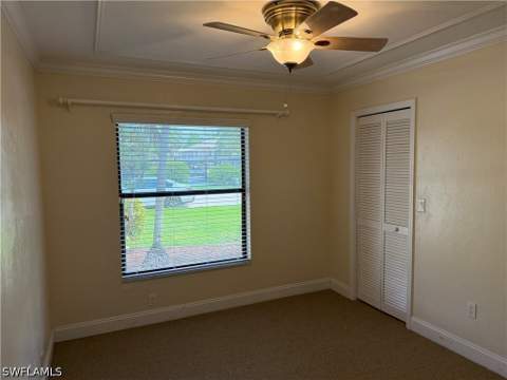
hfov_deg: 71.6
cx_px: 254
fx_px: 352
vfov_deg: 56.8
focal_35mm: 24
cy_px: 190
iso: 200
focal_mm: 6.76
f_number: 1.78
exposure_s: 1/207
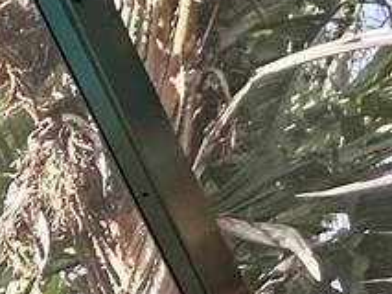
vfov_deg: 10.6
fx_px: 1190
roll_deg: +0.1
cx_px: -812
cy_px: 838
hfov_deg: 11.0
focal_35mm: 105
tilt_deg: -2.6
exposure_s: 1/346
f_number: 2.2
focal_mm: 2.22
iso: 40
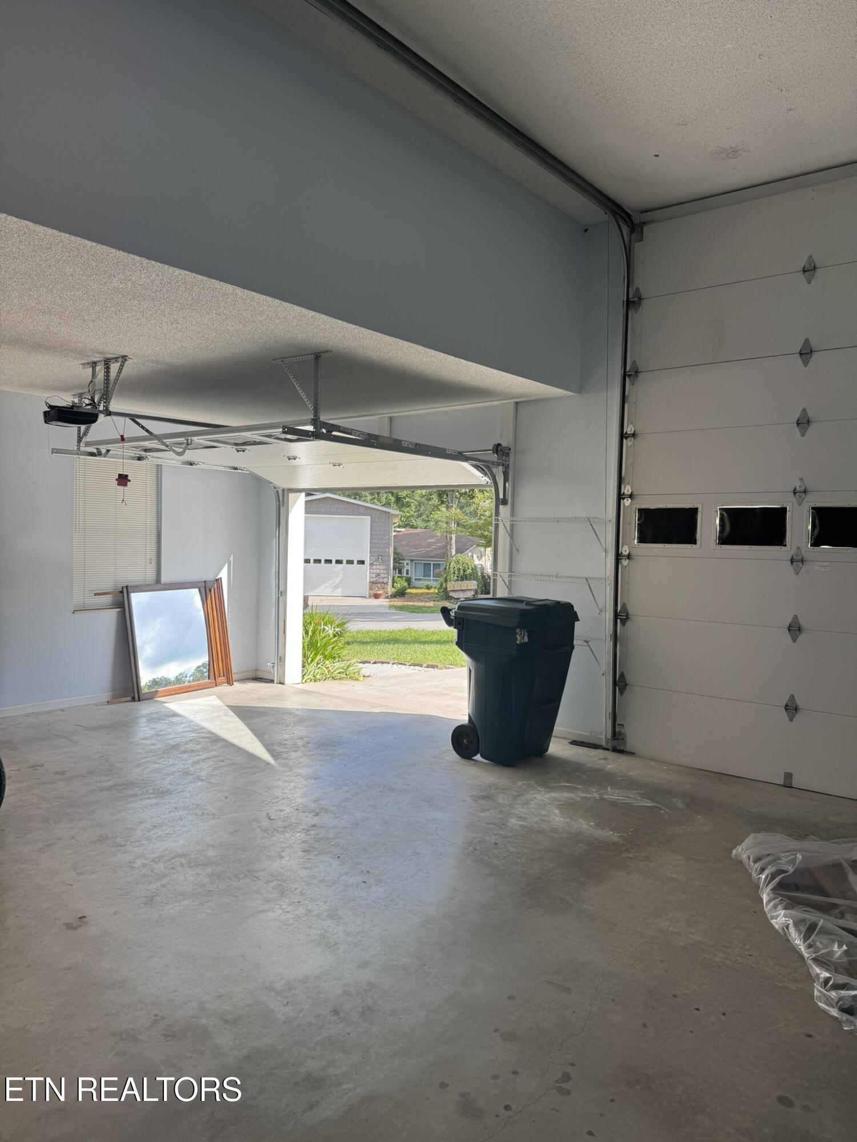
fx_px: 792
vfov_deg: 71.6
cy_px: 571
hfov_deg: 56.8
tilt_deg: -2.9
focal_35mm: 24
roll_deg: -1.2
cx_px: 428
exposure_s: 1/756
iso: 80
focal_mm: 6.76
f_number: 1.78
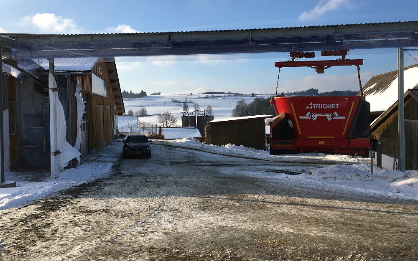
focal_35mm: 31
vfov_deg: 40.5
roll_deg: +0.4
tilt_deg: +1.3
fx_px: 353
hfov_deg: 61.2
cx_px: 210
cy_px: 115
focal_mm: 4.15
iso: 25
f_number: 2.2
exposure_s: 1/1304
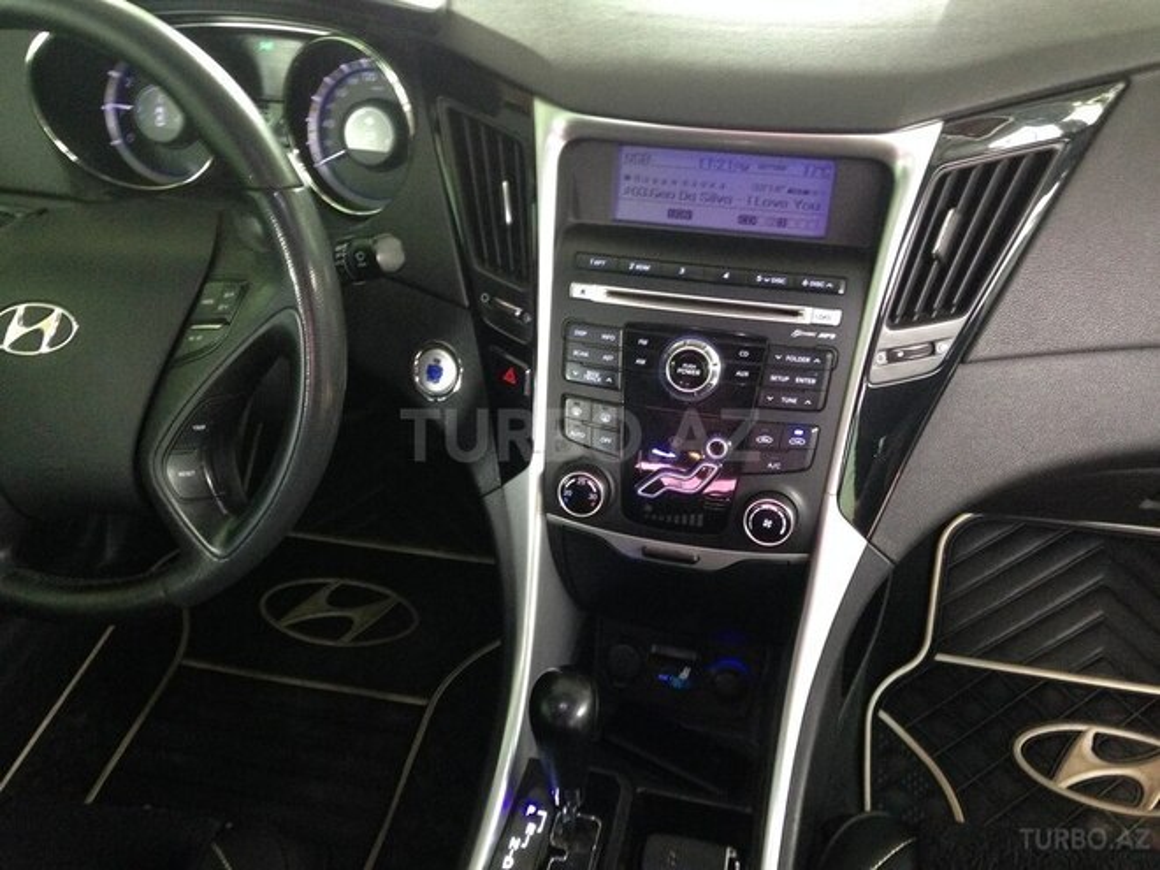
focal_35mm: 33
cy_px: 435
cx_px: 580
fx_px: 1106
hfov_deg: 55.4
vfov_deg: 42.9
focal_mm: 4.12
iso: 320
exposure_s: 1/20
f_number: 2.4
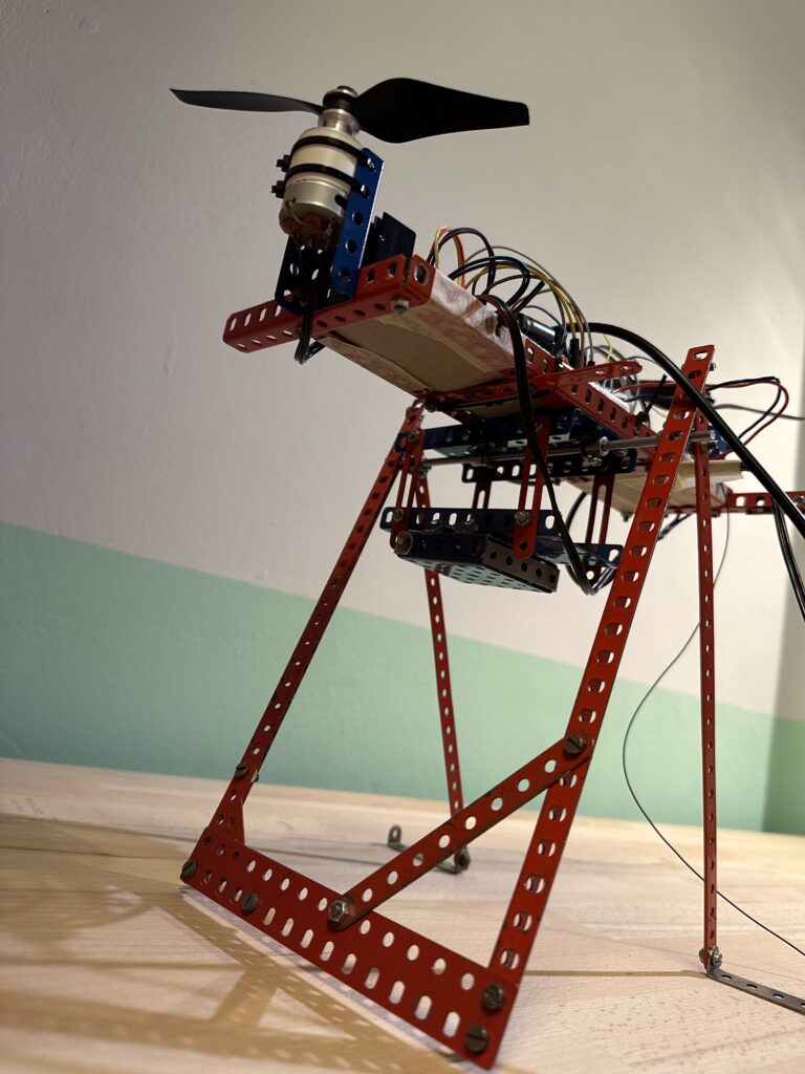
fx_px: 744
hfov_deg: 56.8
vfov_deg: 71.6
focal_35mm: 24
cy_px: 537
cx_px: 402
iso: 160
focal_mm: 6.86
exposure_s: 1/50
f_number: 1.78
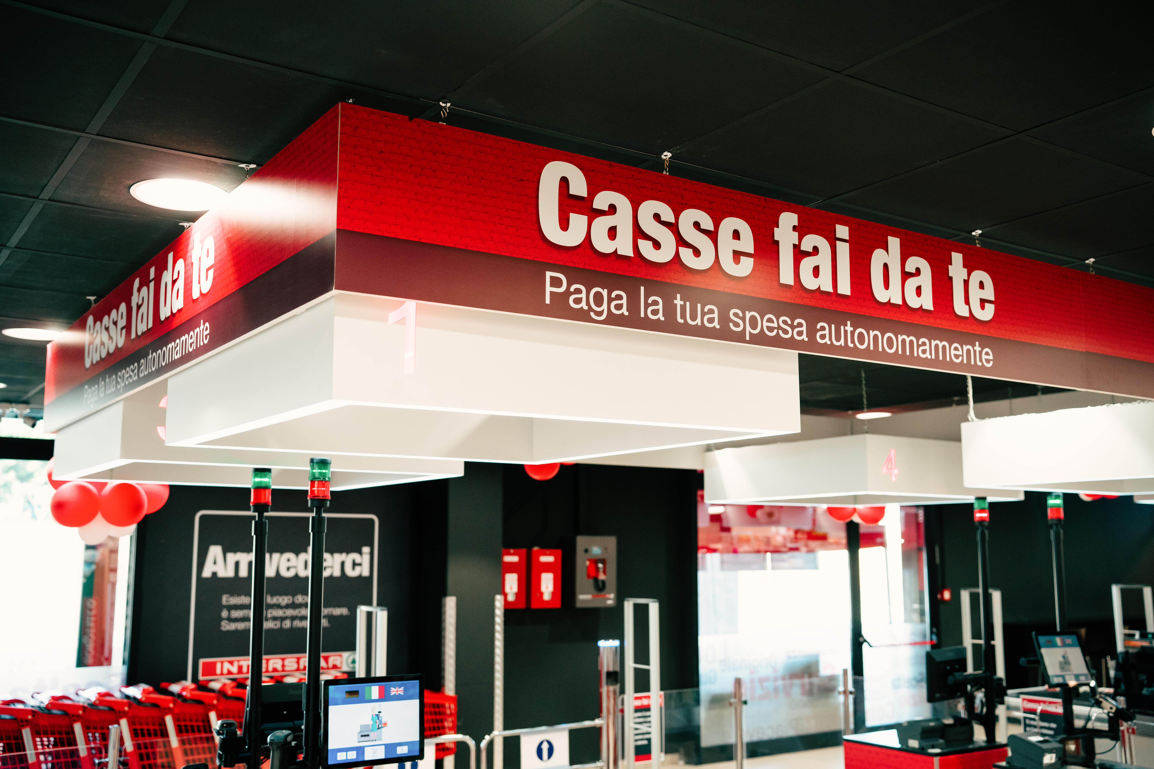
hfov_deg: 54.4
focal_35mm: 35
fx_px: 1122
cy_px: 384
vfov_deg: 37.9
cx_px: 577
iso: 1250
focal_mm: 35
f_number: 2.8
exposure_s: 1/500
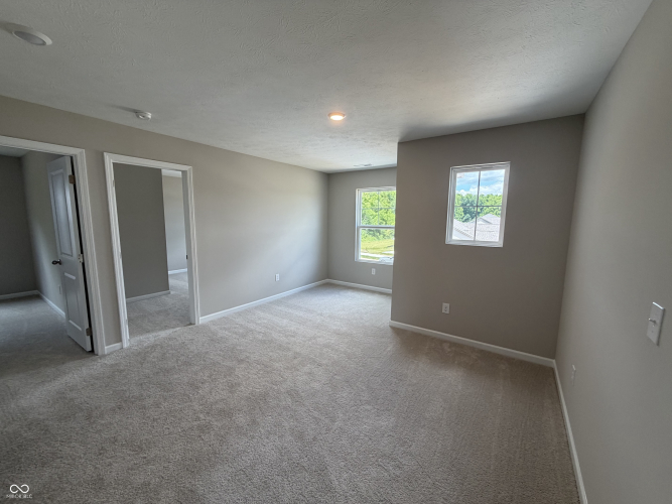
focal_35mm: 14
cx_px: 336
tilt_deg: -6.7
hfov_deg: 102.1
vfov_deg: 85.7
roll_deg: -0.4
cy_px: 252
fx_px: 272
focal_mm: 2.22
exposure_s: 1/120
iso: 125
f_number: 2.2
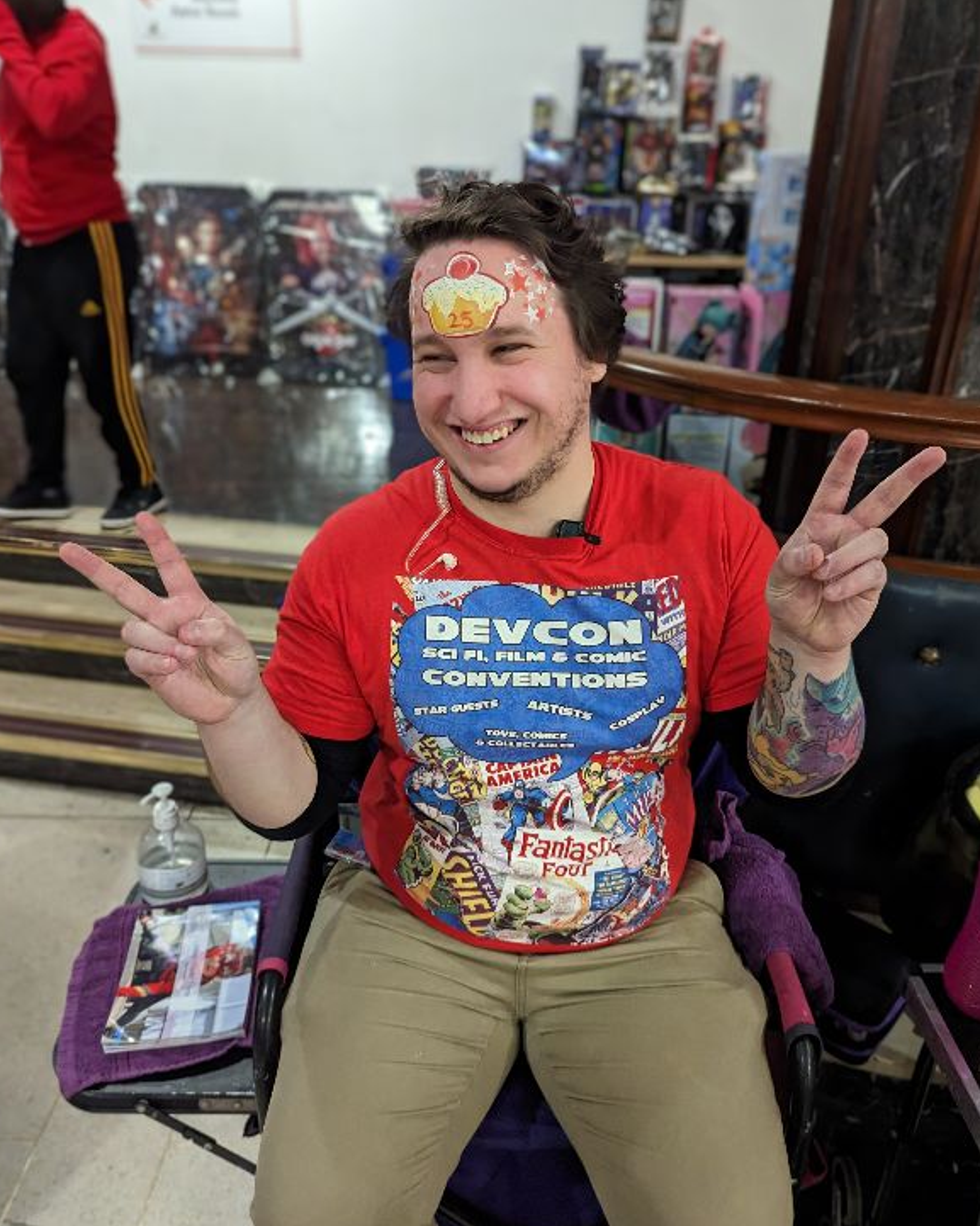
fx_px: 943
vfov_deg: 66.1
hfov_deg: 54.9
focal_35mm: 26
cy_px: 616
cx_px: 496
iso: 1382
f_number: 1.85
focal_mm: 6.81
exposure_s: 1/96.8
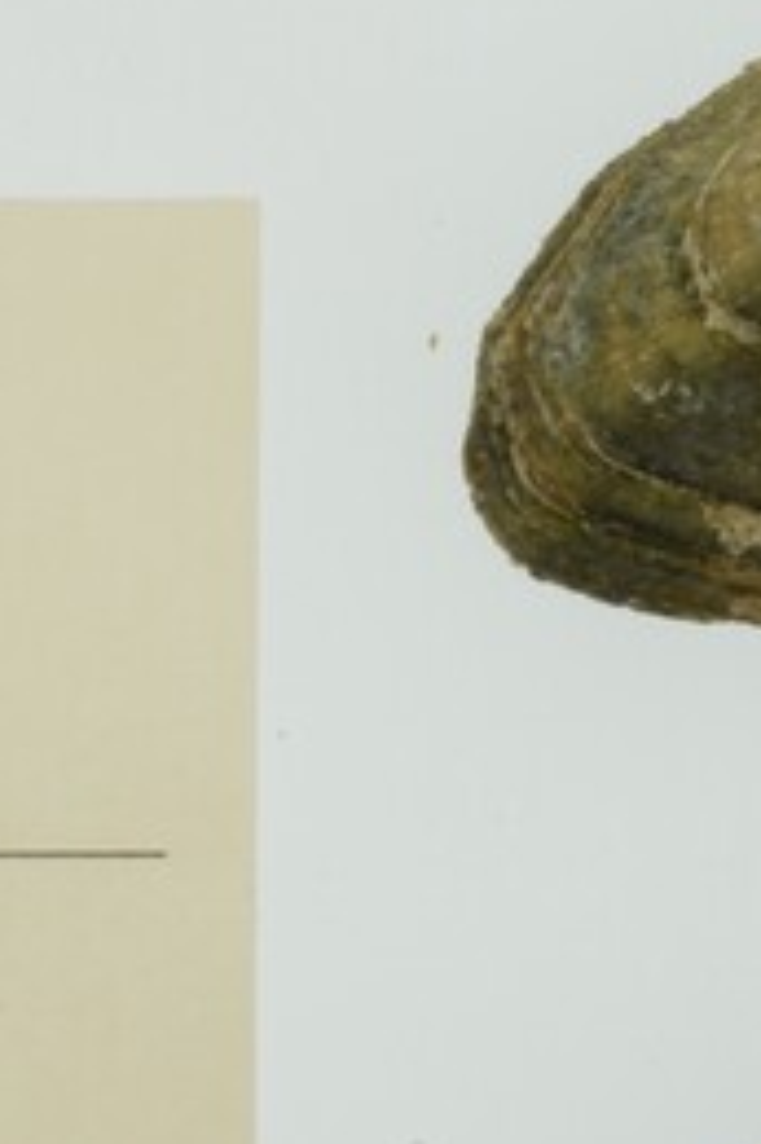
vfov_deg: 7.4
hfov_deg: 5.0
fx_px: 8794
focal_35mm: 277
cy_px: 574
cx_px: 523
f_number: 32
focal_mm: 60
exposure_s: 1/13
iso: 100
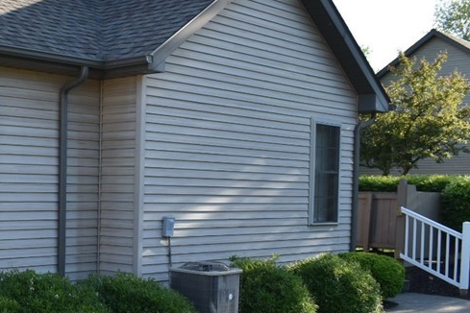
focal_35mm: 60
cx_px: 3
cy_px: 229
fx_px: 783
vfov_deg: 22.4
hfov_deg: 31.0
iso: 200
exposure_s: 1/250
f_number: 8
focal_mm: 18
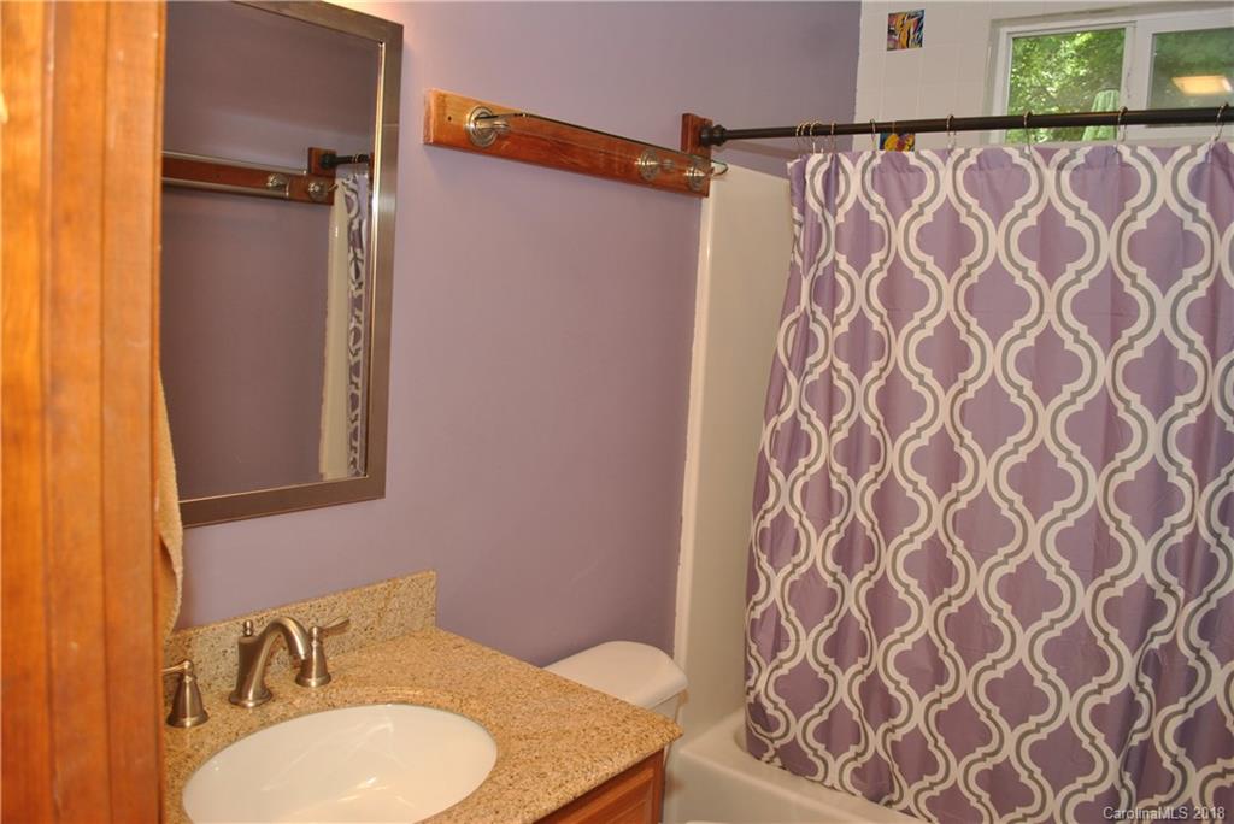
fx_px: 926
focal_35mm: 27
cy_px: 412
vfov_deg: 48.0
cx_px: 617
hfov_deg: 67.4
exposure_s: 1/60
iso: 200
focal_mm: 18
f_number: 4
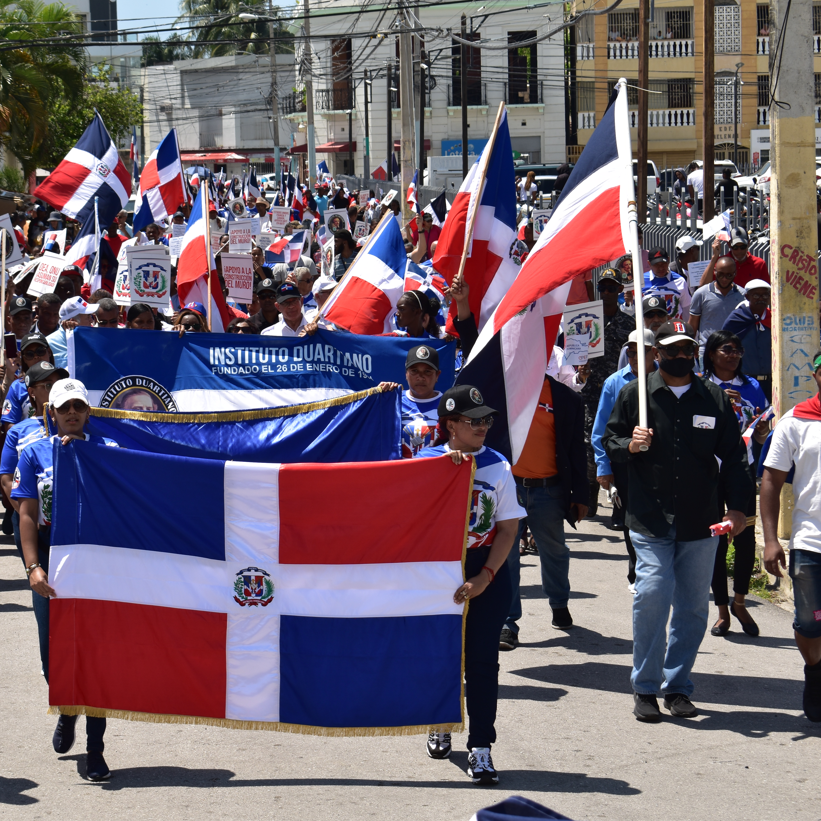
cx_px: 221
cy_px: 409
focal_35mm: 106
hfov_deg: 16.4
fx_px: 2835
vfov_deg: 16.5
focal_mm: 55
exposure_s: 1/200
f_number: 10
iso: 110
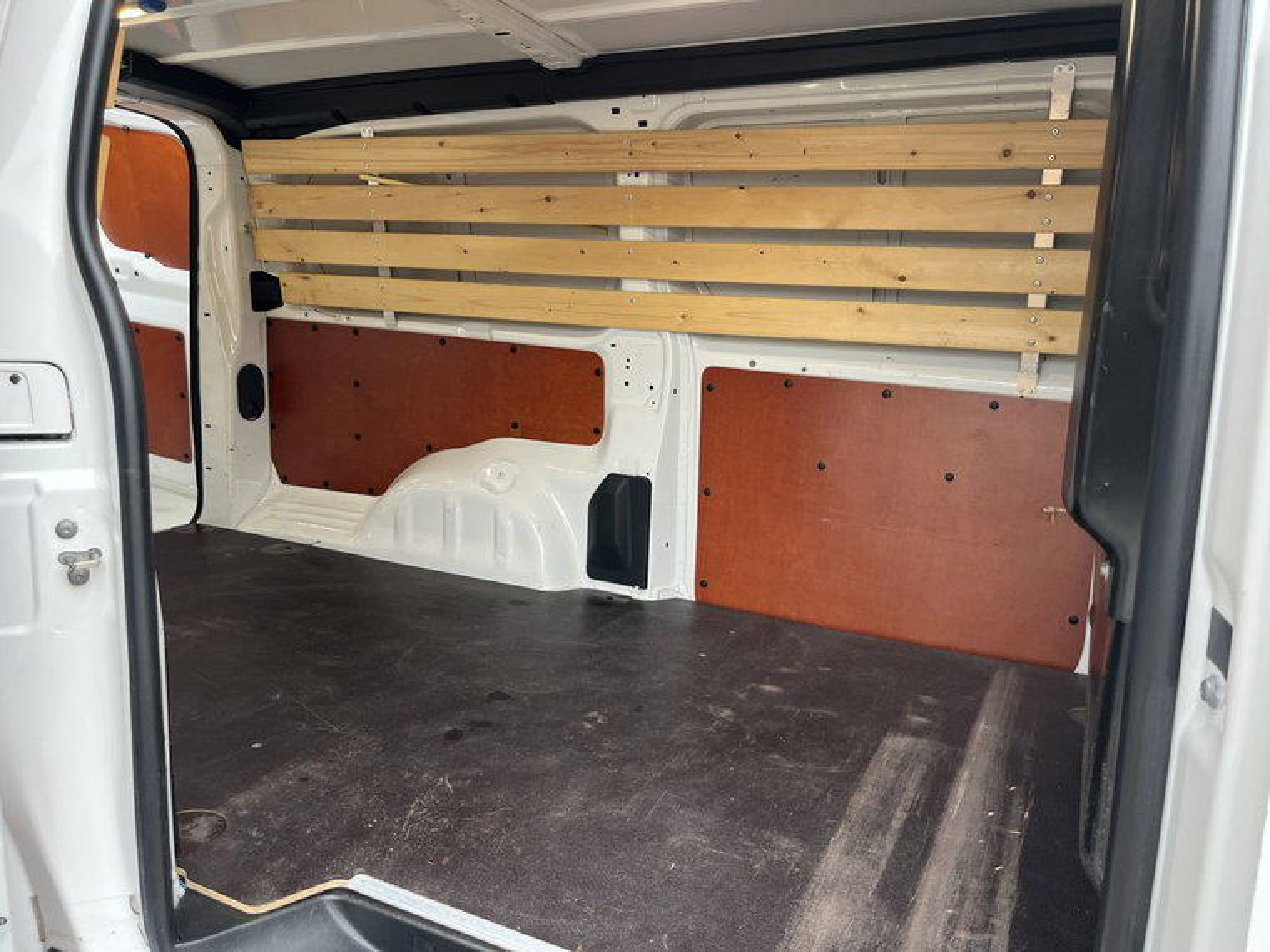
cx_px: 635
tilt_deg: -8.8
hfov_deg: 67.3
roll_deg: -0.2
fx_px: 954
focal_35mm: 26
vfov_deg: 53.1
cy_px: 476
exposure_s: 1/121
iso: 80
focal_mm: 5.1
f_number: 1.6
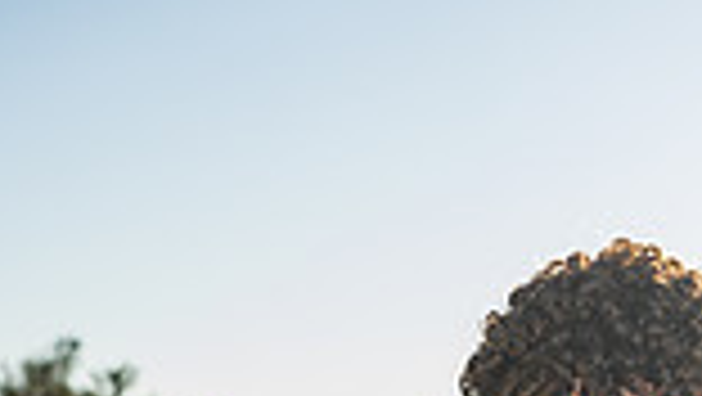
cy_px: 1008
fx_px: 3092
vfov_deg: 6.9
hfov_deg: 12.9
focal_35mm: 166
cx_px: 549
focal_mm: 55
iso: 50
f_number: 5.6
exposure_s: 1/250
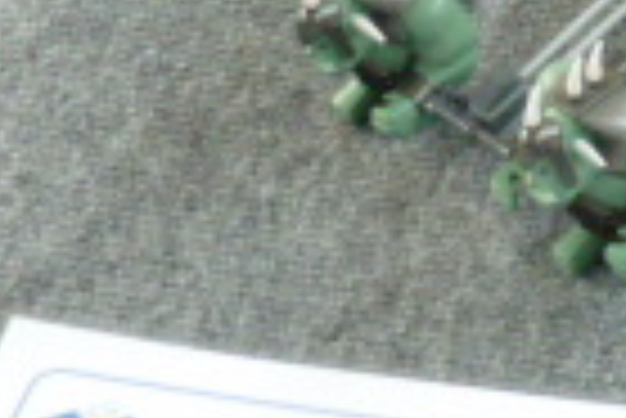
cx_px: 1085
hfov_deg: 10.9
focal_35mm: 177
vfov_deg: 7.6
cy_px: -324
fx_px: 3081
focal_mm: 6.1
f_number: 3.6
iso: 400
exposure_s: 1/30
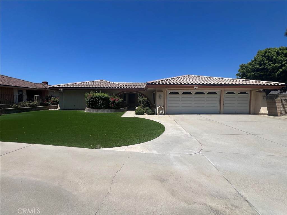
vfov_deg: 89.9
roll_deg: -0.5
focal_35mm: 13
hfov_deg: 106.2
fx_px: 108
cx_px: 144
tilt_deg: -4.1
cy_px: 108
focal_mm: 1.57
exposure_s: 1/2137
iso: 32
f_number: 1.8
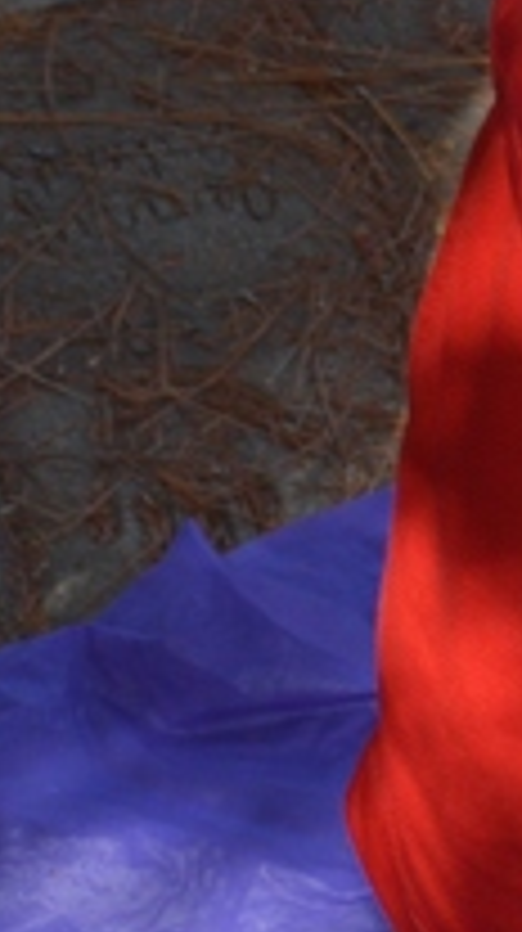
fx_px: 3455
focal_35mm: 140
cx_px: 1368
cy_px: -653
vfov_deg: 13.9
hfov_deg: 7.8
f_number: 5.6
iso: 100
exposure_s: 1/200
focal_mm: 18
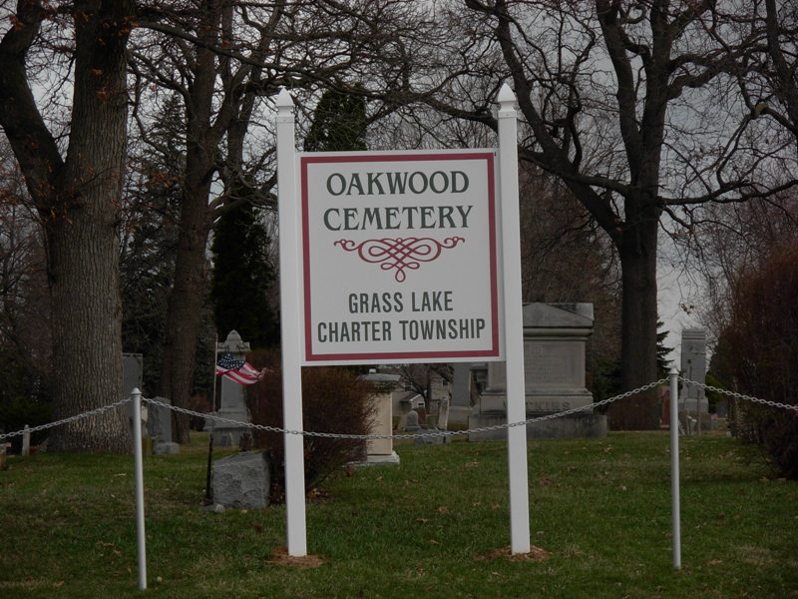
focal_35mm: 122
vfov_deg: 12.1
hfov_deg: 16.1
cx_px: 399
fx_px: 2812
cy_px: 300
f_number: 4.3
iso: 79
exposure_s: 1/166
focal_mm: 20.2
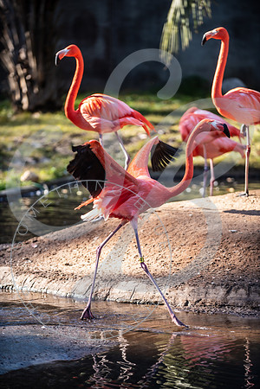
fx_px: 1625
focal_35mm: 150
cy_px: 194
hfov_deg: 9.1
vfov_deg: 13.7
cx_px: 130
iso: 200
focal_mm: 150
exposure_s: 1/400
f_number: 2.8
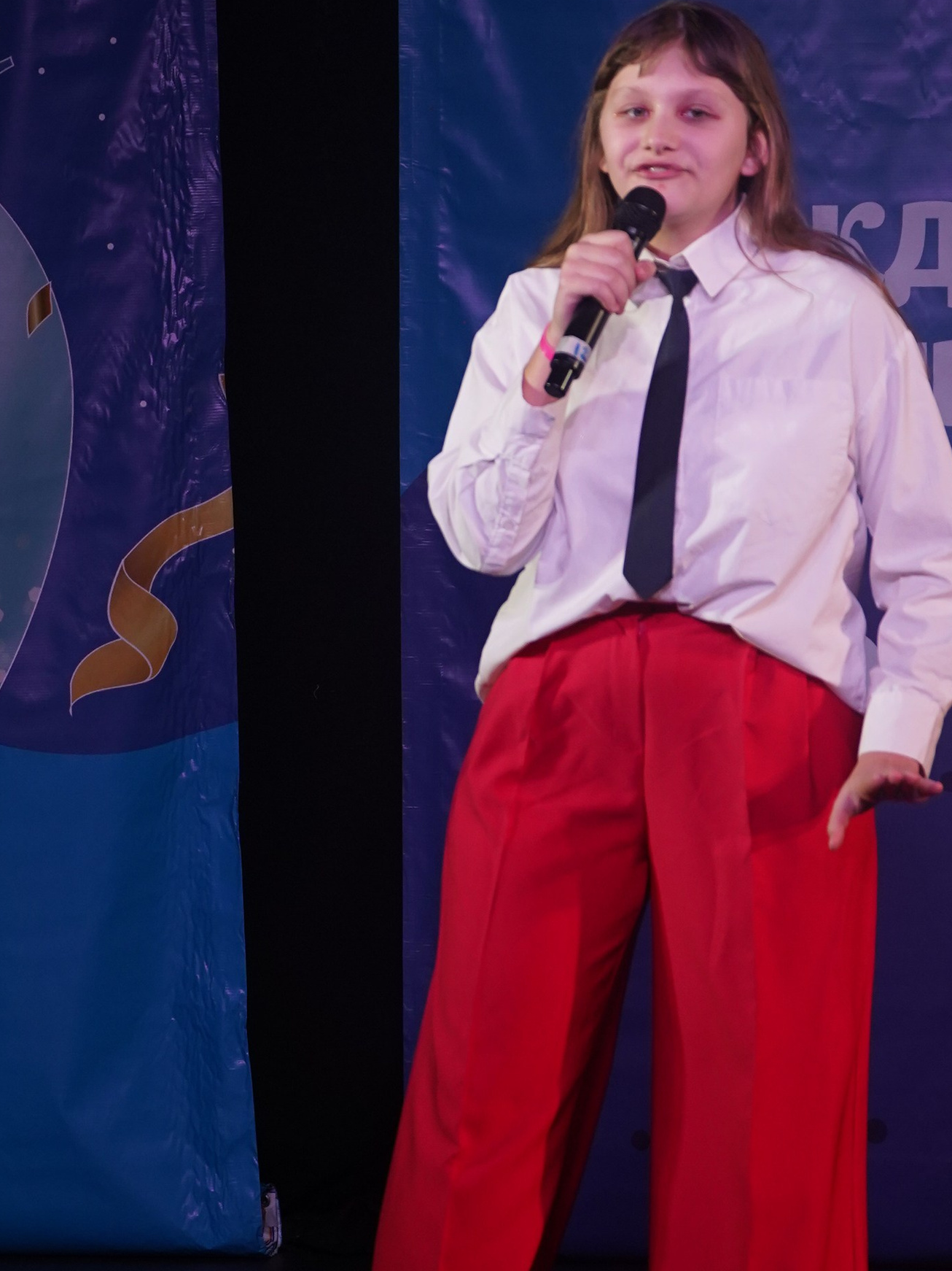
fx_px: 12984
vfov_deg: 5.6
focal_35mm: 354
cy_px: 658
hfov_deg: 4.2
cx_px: 491
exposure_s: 1/250
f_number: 5.6
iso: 1600
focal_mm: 167
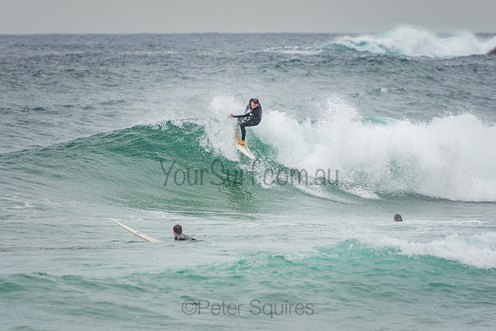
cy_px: 166
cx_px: 248
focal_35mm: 594
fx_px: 8188
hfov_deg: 3.5
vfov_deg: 2.3
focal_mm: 390
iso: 320
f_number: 5.6
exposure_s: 1/1600
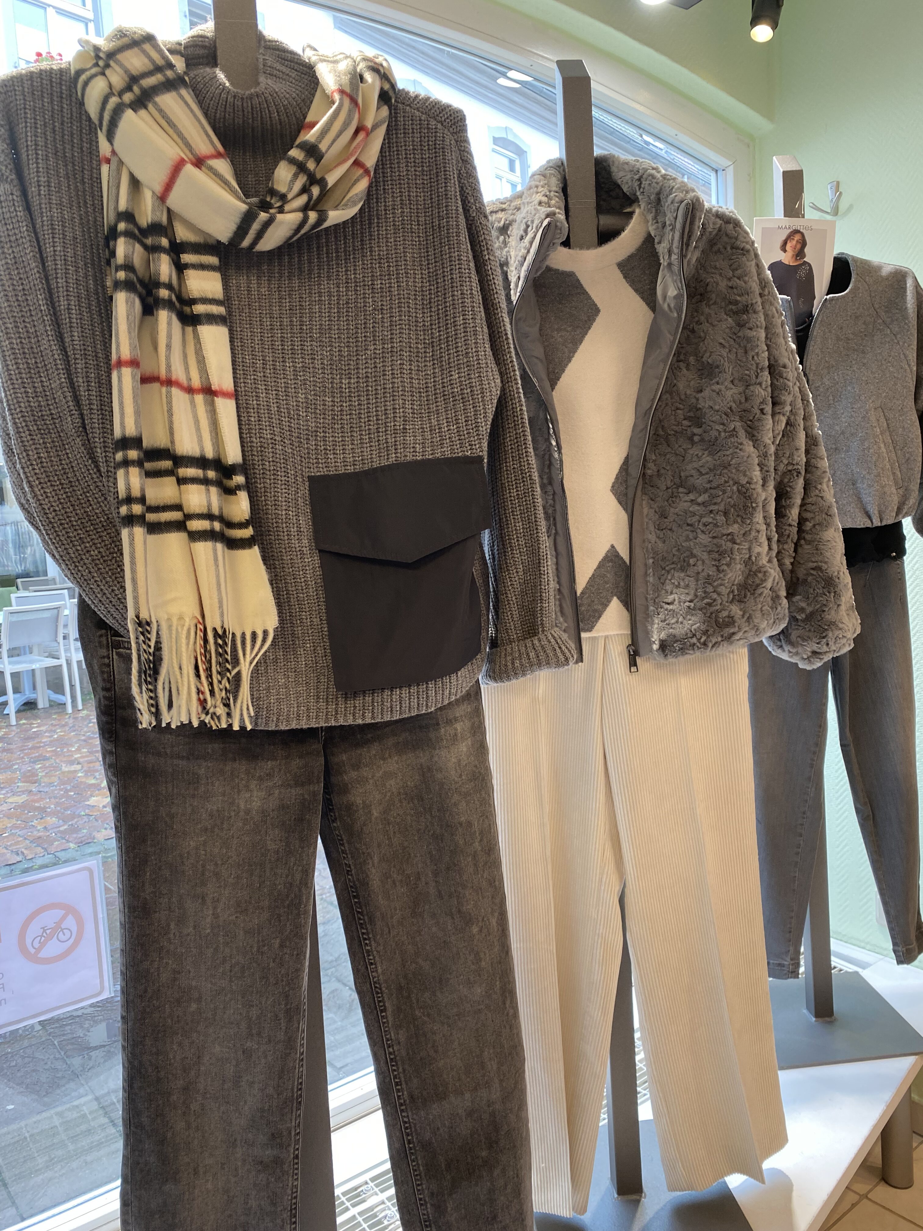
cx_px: 462
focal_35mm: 26
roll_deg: +3.2
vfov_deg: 67.3
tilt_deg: -3.9
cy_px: 616
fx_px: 924
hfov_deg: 53.1
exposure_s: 1/100
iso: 125
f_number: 1.8
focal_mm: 4.25
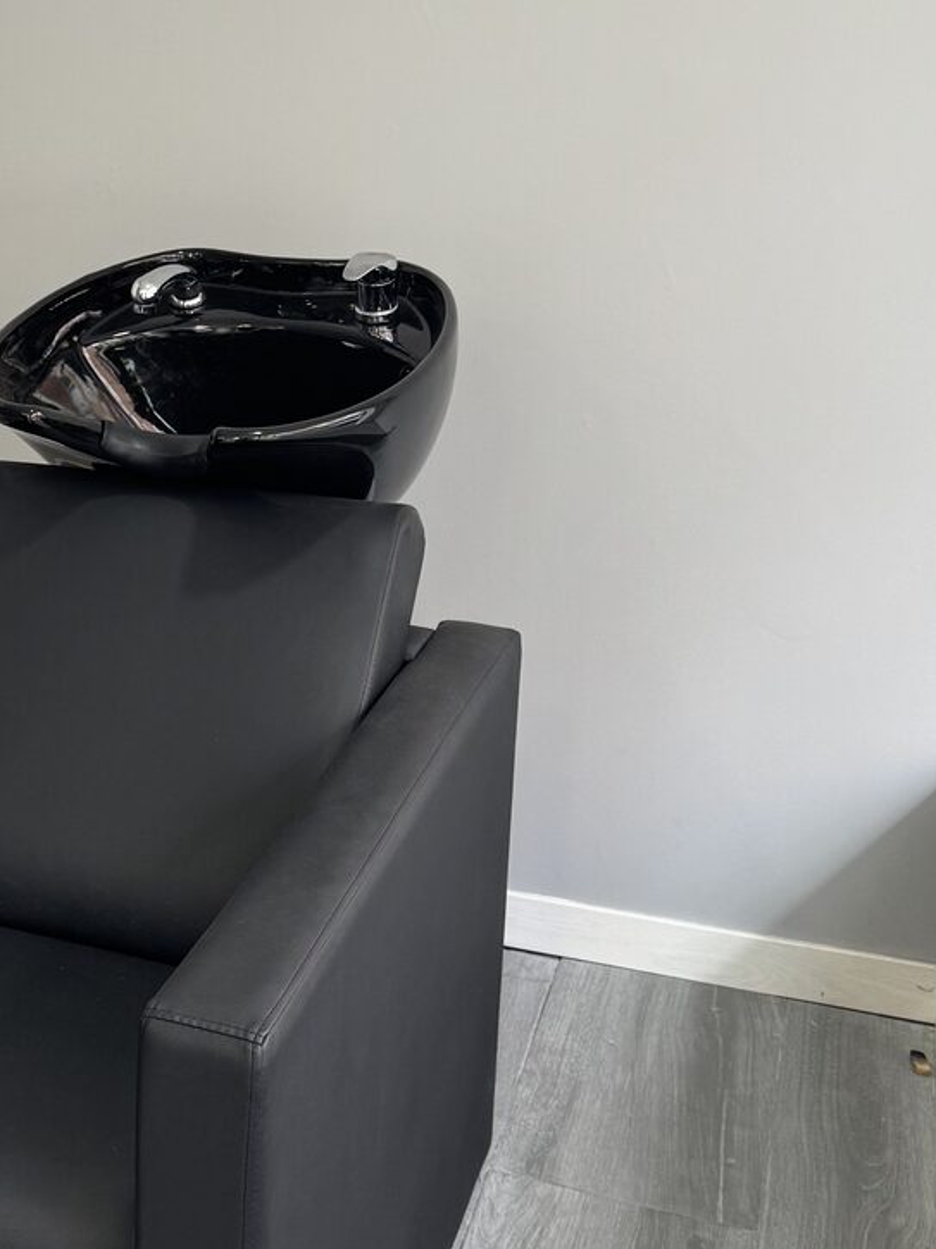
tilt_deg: -16.2
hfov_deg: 26.1
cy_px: 496
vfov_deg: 36.0
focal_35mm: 53
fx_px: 1912
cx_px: 0
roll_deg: +0.1
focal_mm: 6.76
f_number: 1.78
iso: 125
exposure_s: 1/100
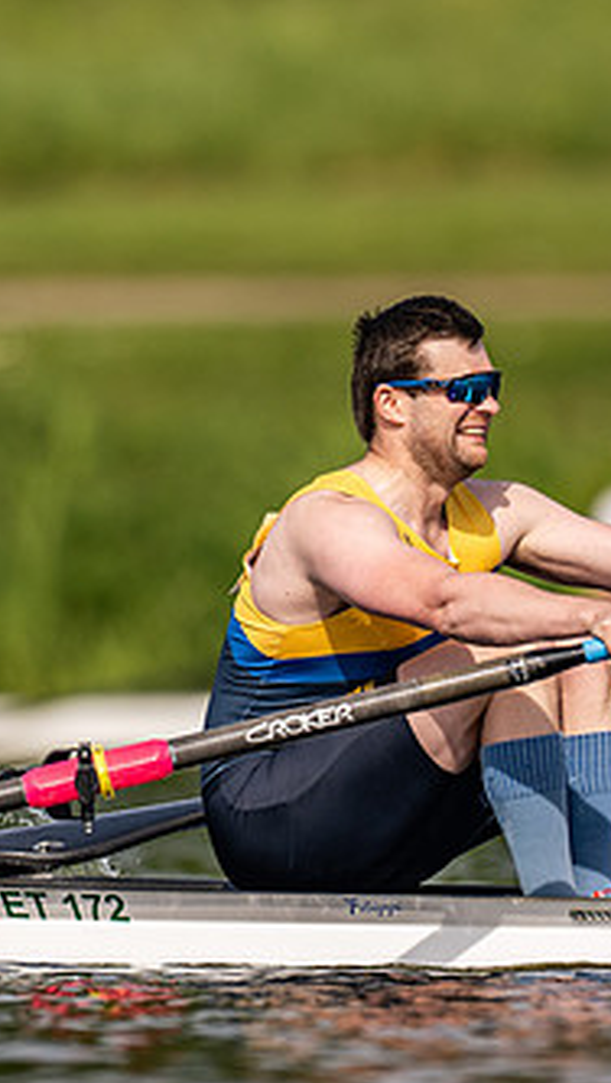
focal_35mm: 1641
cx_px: 422
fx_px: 47133
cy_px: 587
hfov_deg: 0.7
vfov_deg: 1.3
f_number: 4
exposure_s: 1/2500
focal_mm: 600
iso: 200
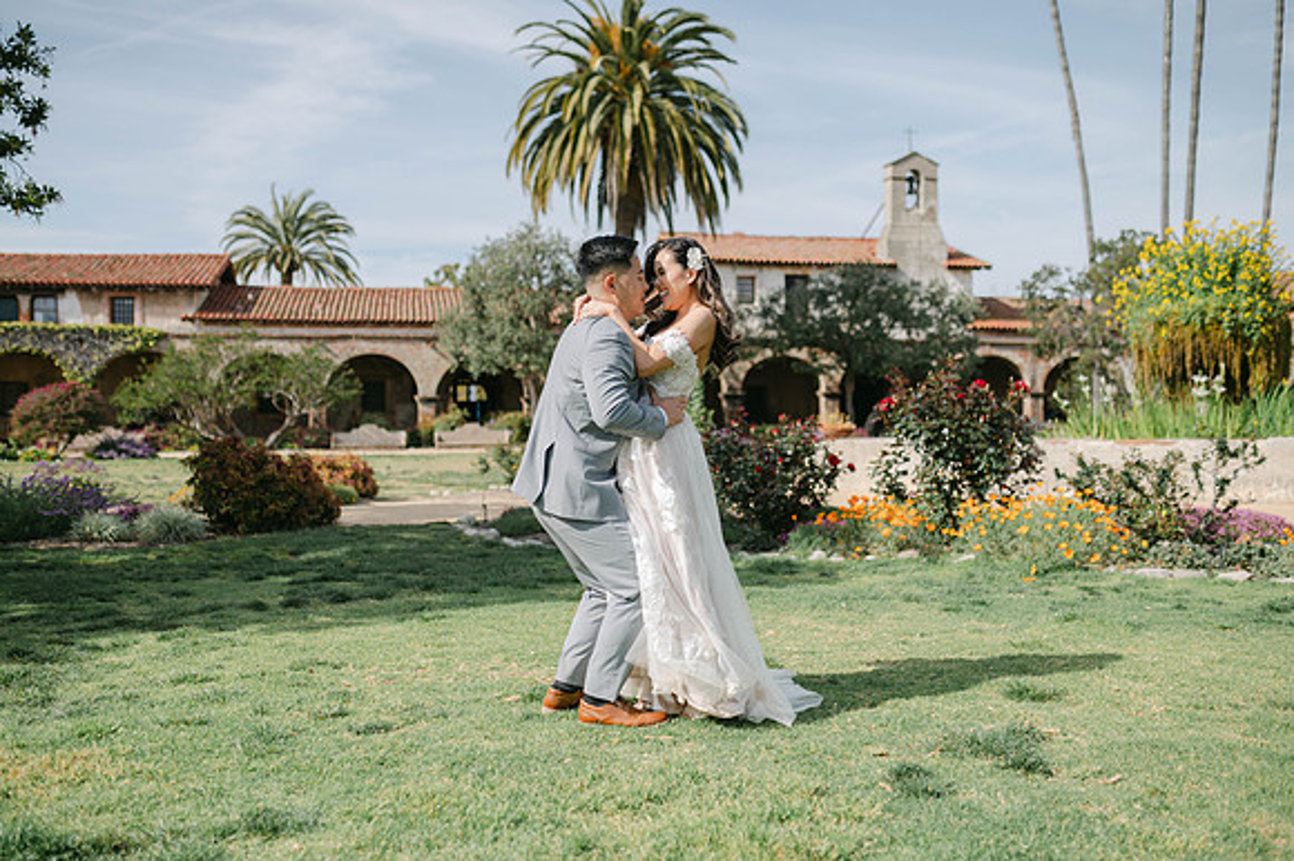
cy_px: 430
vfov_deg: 37.4
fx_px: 1271
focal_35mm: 35
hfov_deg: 53.9
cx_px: 647
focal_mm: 35
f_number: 2
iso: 100
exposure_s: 1/5000
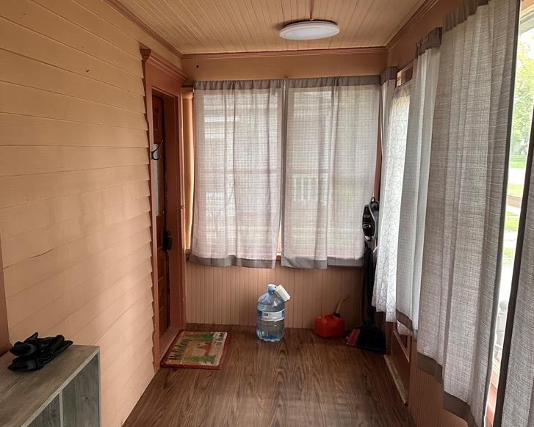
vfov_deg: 44.4
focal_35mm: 33
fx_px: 522
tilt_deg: -10.0
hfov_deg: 53.9
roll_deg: +0.7
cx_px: 223
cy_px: 244
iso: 320
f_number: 1.78
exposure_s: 1/60
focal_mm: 6.86
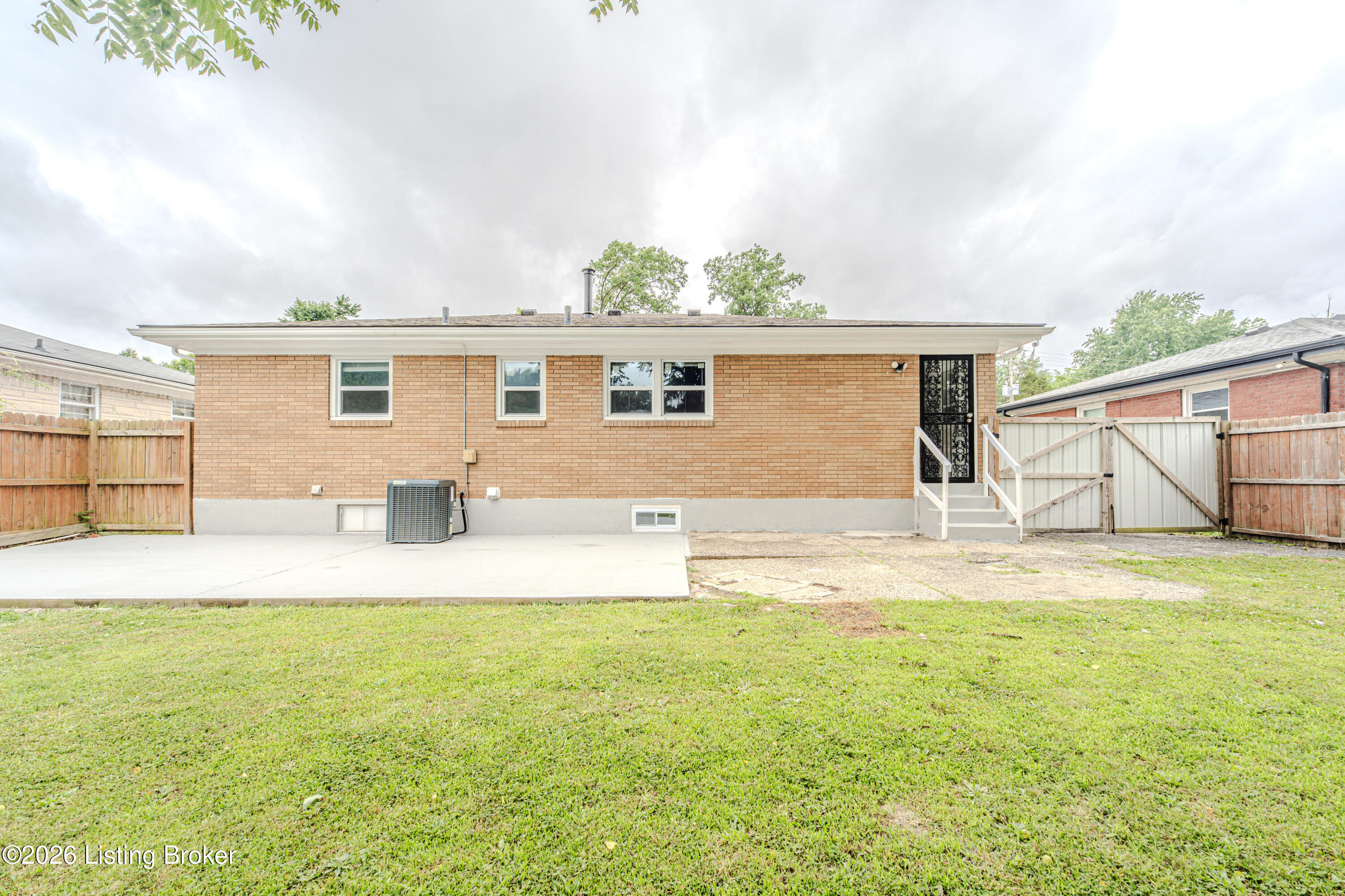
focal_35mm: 14
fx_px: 523
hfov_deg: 104.3
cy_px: 448
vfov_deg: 81.2
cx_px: 672
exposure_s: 1/80
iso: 100
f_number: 8
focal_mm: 14
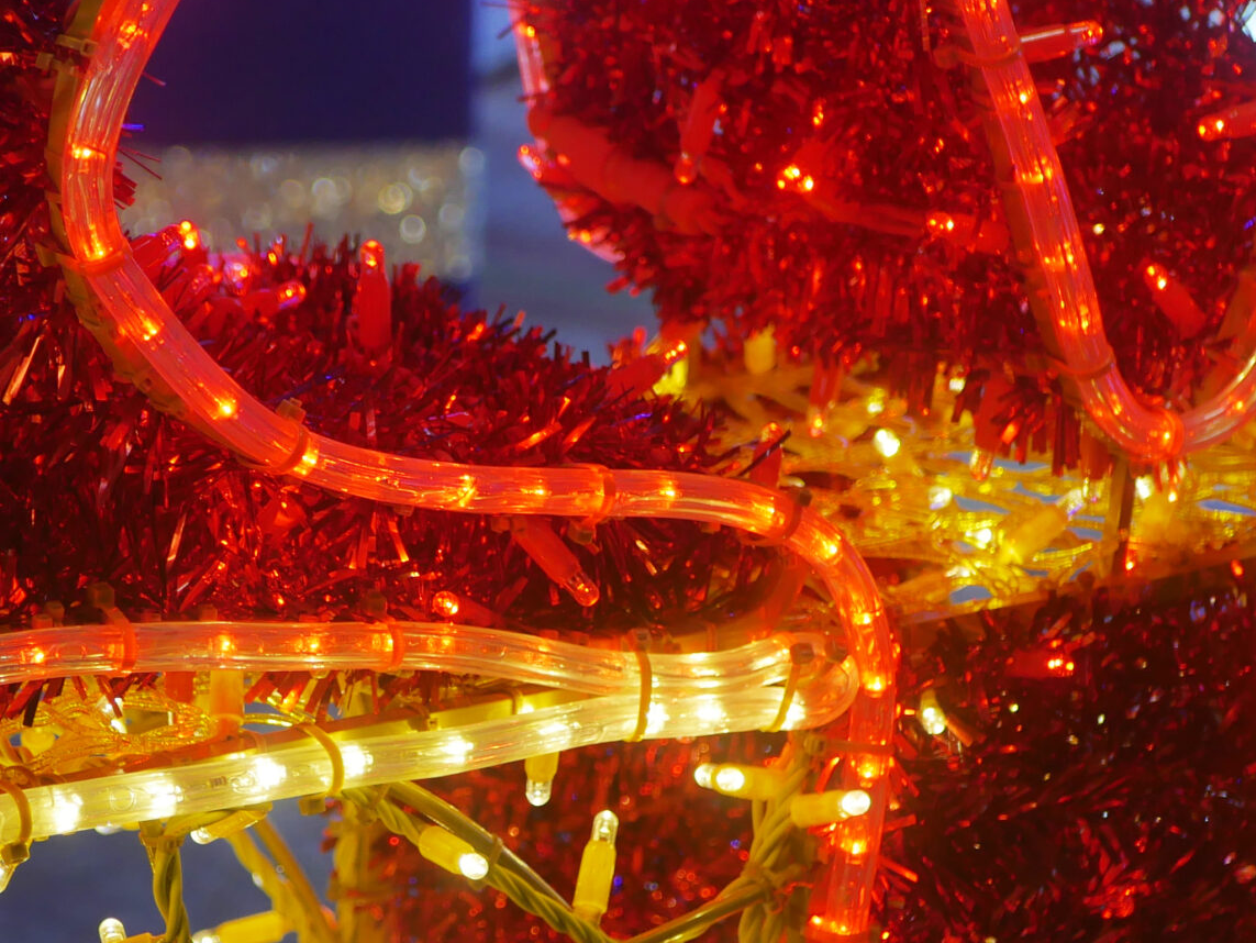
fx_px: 4065
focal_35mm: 112
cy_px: 733
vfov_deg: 13.2
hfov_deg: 17.5
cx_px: 387
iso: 200
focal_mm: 25
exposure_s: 1/250
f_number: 2.5
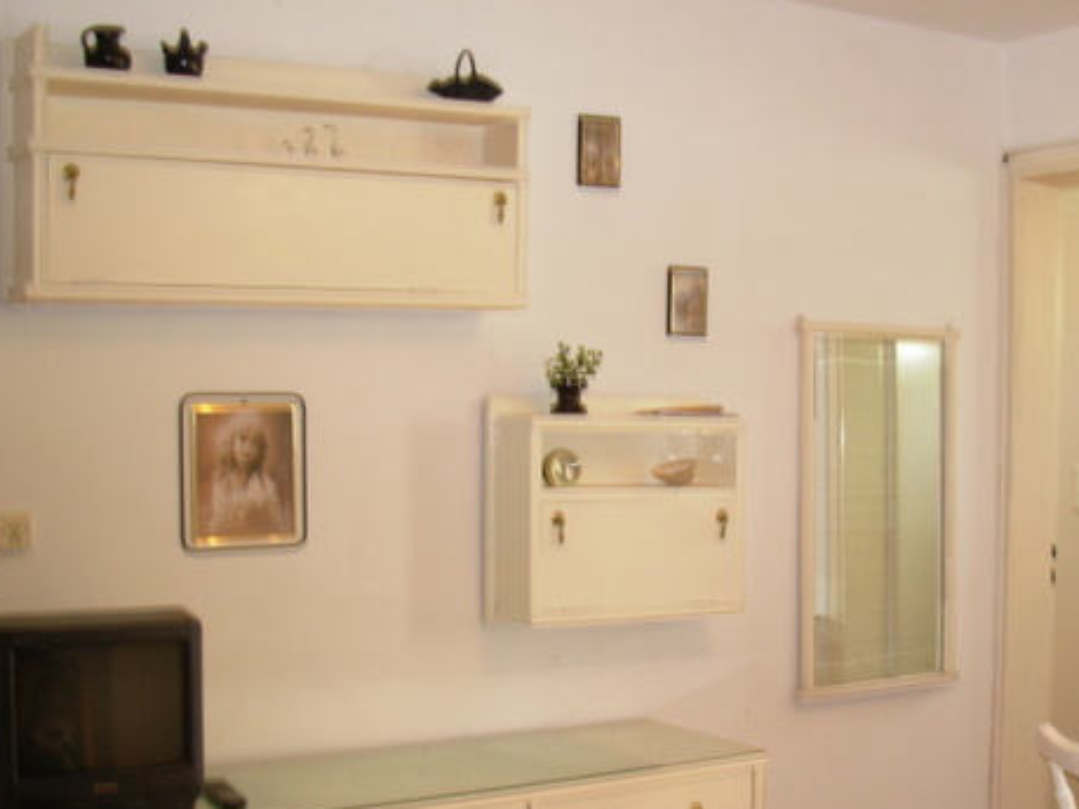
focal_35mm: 53
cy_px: 539
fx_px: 1652
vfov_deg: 27.3
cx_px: 719
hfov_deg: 35.8
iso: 61
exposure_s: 1/5.5
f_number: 2.9
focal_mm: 6.3
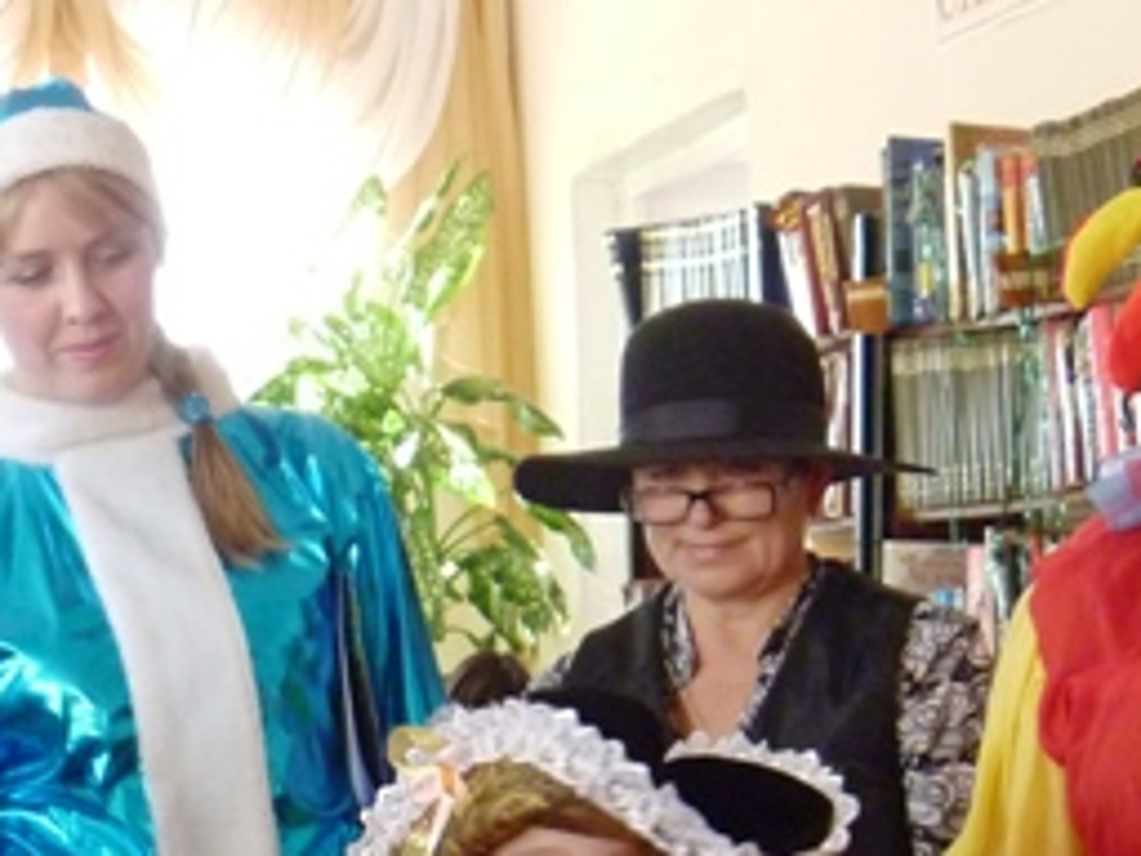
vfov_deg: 13.7
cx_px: 397
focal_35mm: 105
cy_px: 985
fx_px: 3461
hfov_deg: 18.7
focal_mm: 6.3
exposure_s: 1/30
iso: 400
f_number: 3.5
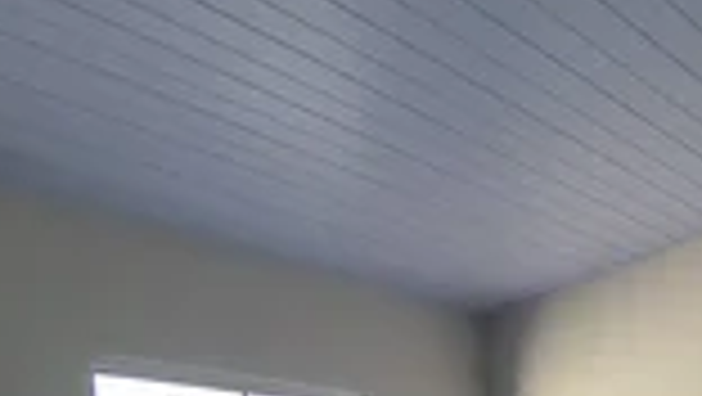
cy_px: 610
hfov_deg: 52.2
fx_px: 652
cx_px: 580
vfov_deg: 24.9
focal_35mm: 35
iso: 64
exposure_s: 1/120
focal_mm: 1.74
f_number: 2.2
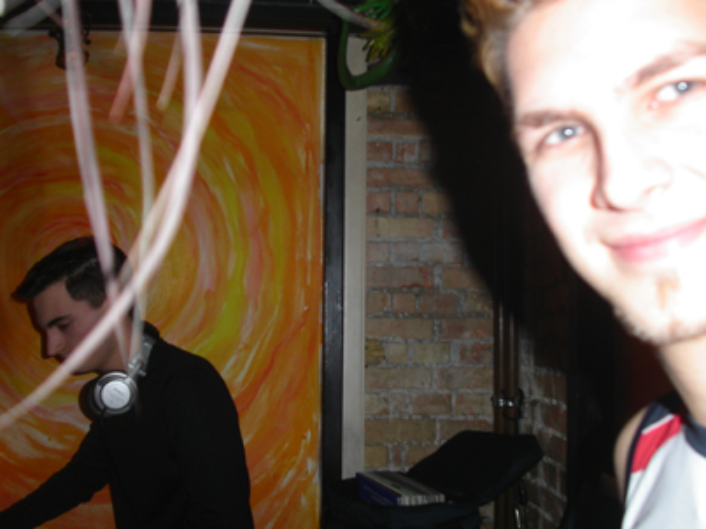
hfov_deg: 49.0
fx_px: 775
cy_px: 264
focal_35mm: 38
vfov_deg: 37.7
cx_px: 353
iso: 100
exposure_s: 1/30
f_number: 2.8
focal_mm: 7.8
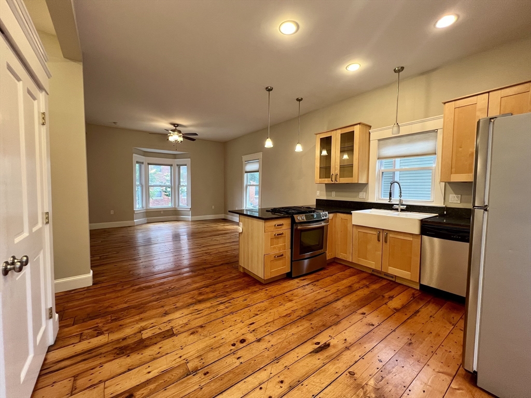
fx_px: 199
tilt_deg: -2.5
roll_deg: -0.3
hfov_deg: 106.2
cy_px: 199
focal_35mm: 13
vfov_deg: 89.9
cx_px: 266
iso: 200
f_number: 1.8
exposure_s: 1/60
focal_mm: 1.57
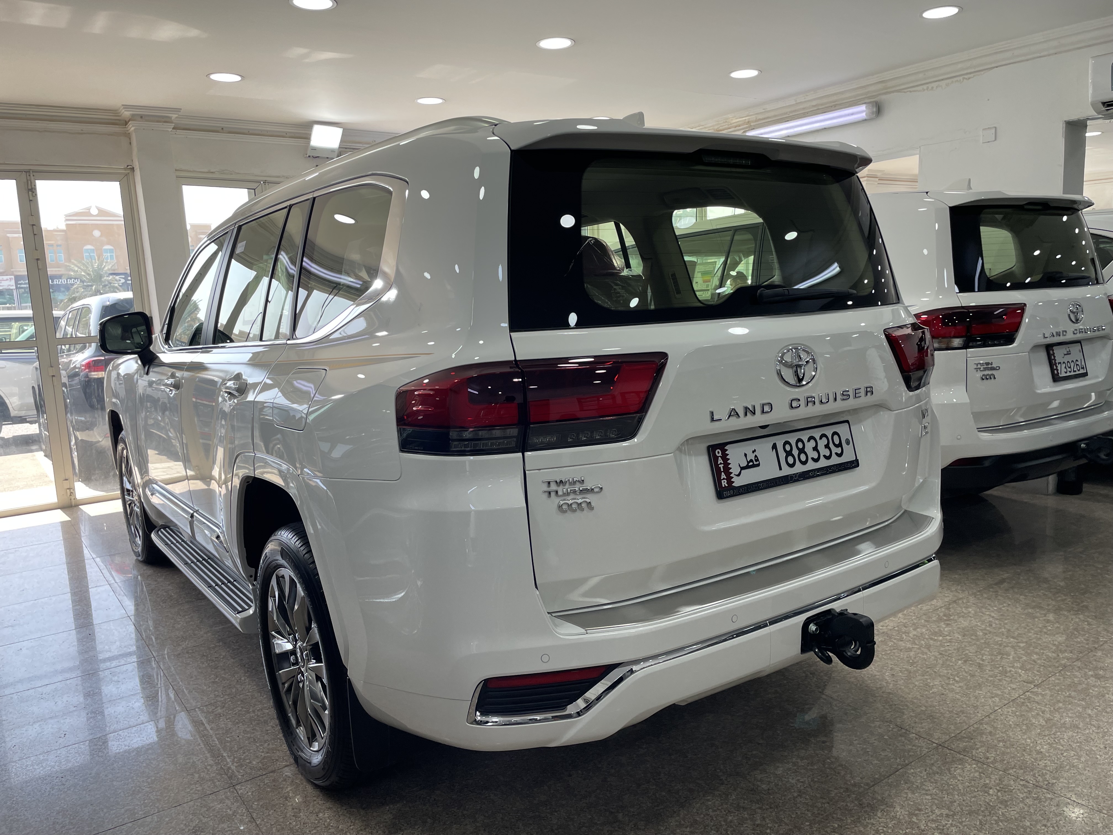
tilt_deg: -7.1
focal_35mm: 26
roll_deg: +2.8
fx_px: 836
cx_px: 556
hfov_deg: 67.3
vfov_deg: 53.1
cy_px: 418
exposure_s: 1/243
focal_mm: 4.2
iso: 32
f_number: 1.6
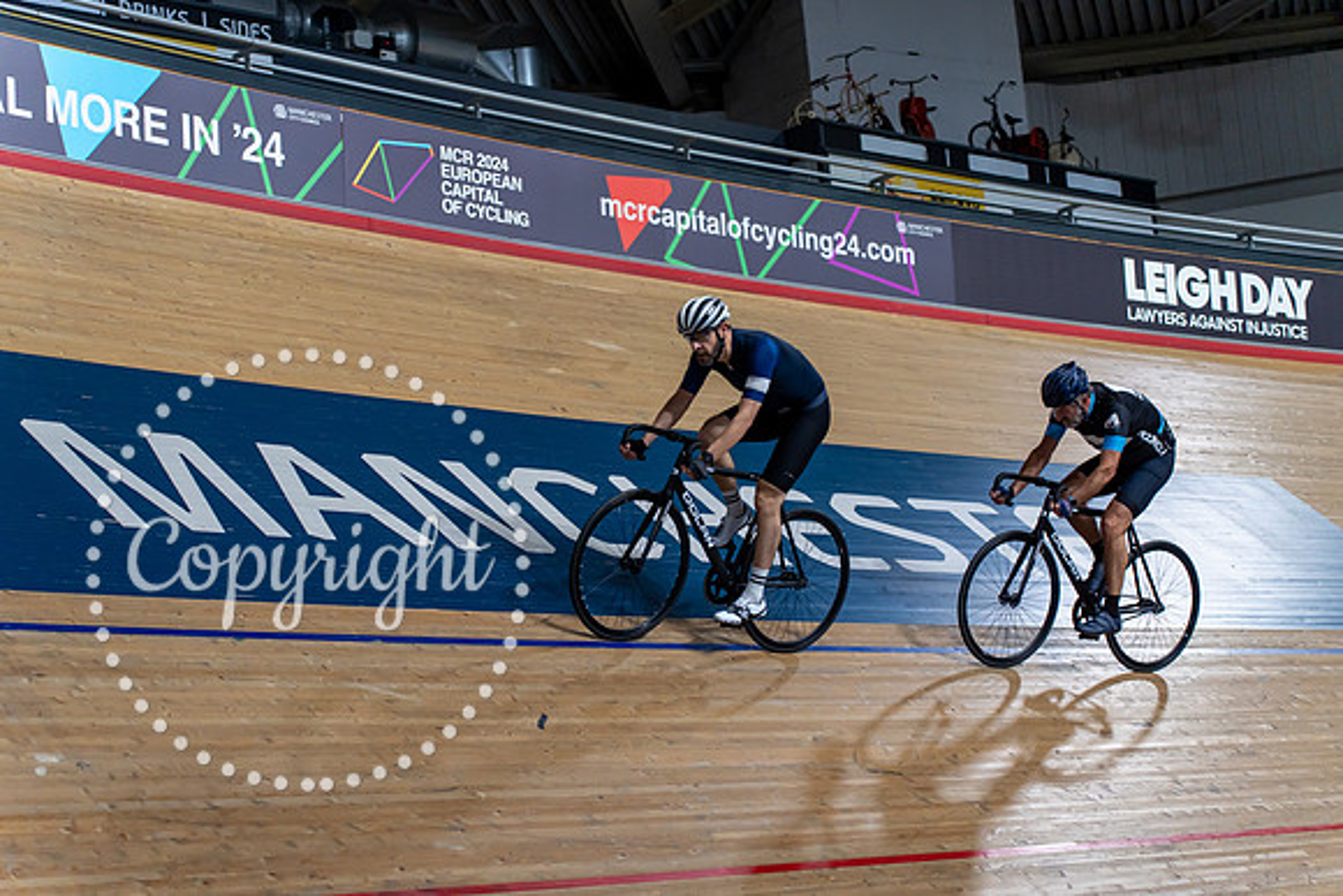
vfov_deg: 18.2
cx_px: 672
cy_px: 448
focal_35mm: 75
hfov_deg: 27.0
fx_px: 2798
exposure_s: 1/1000
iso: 2500
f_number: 2.8
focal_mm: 75
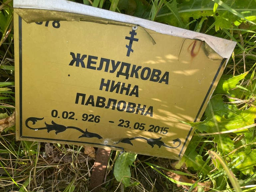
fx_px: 200
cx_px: 125
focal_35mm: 27
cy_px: 98
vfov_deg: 51.4
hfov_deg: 65.3
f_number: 1.6
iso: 32
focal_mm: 4.2
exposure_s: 1/258
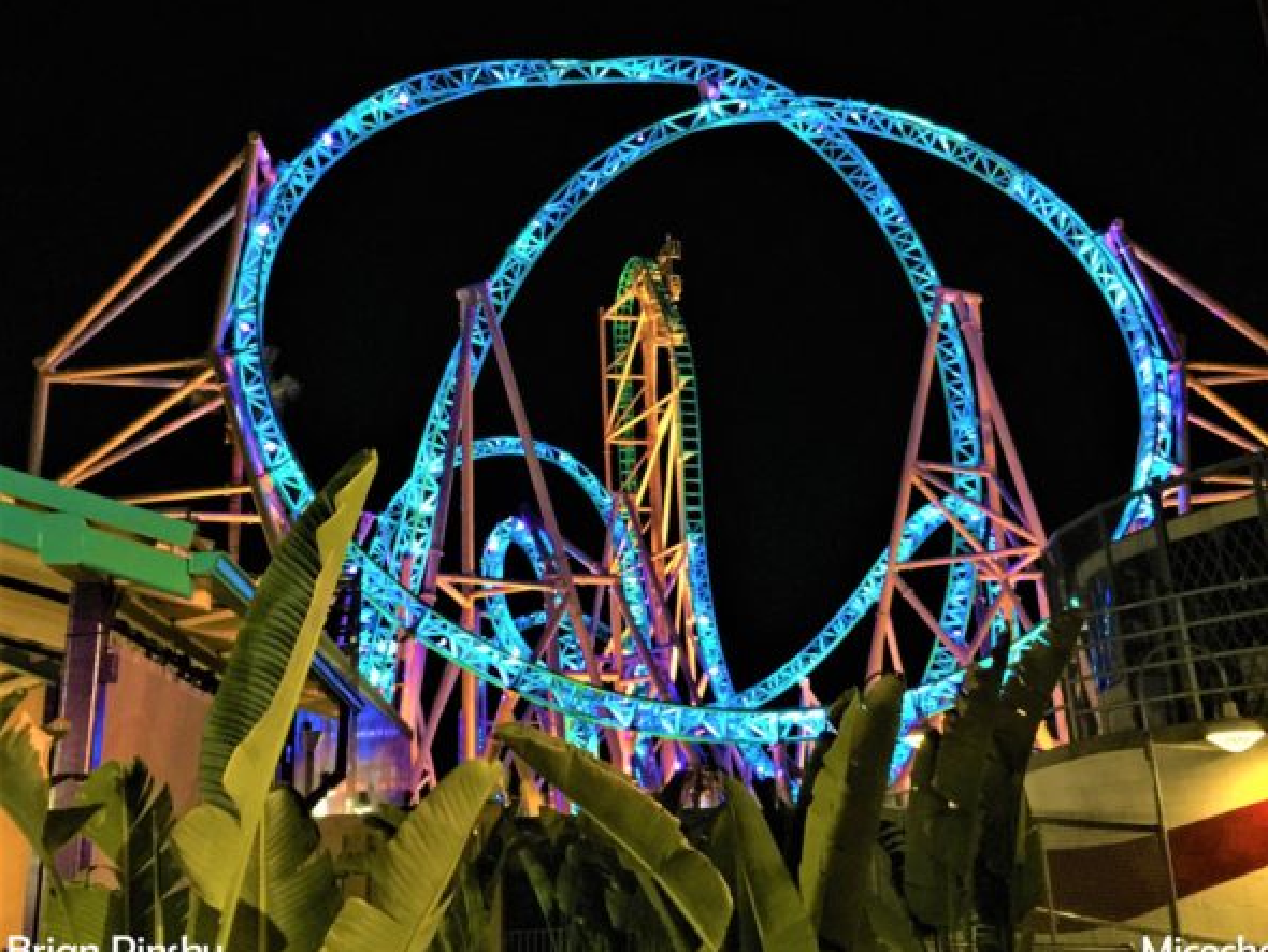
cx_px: 653
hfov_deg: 59.9
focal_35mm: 30
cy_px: 488
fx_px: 1099
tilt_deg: +19.5
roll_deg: +1.1
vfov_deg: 46.8
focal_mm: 4.15
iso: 125
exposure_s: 1/8
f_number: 2.2
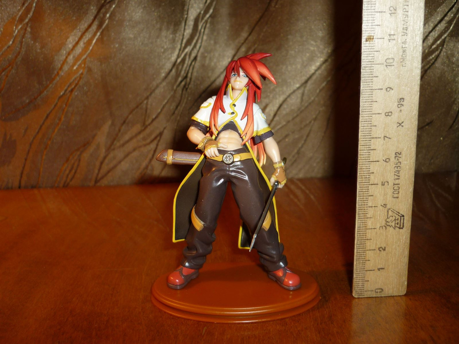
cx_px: 230
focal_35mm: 33
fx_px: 438
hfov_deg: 55.4
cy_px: 172
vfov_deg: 42.9
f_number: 2.8
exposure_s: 1/30
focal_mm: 5.5
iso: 100
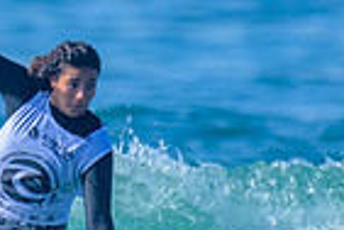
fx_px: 43216
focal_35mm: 4523
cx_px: -227
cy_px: 202
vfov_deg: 0.3
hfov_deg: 0.5
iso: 140
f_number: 6.3
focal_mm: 800
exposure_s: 1/1000
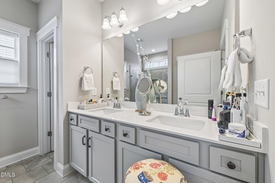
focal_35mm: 14
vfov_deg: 81.2
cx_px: 138
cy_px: 92
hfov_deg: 104.3
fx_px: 107
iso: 200
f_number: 9
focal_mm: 14
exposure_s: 1/30
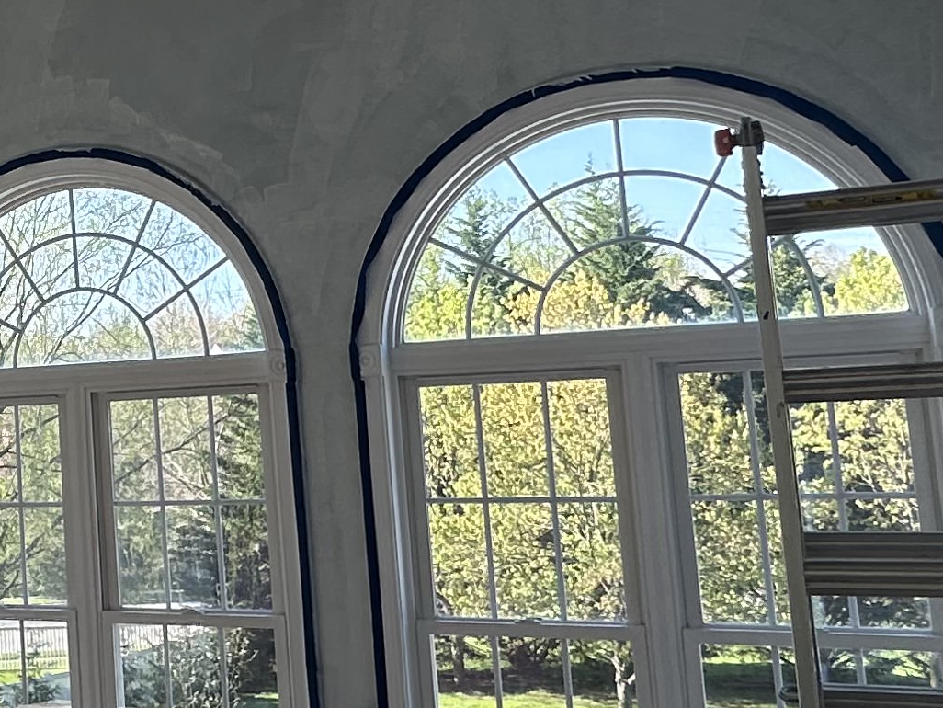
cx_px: -70
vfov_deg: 26.5
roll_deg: +1.9
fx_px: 1499
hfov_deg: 31.4
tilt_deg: +6.7
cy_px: 251
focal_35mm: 55
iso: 40
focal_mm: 2.22
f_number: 2.2
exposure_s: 1/205
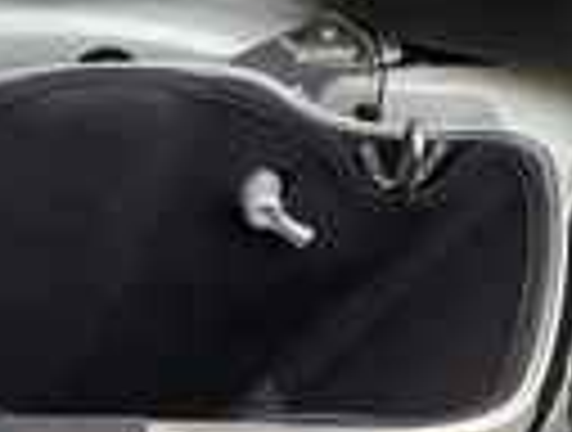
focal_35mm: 91
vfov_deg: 16.1
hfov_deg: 21.0
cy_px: 382
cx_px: 50
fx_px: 1508
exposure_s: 1/342
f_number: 1.8
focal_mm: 3
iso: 25
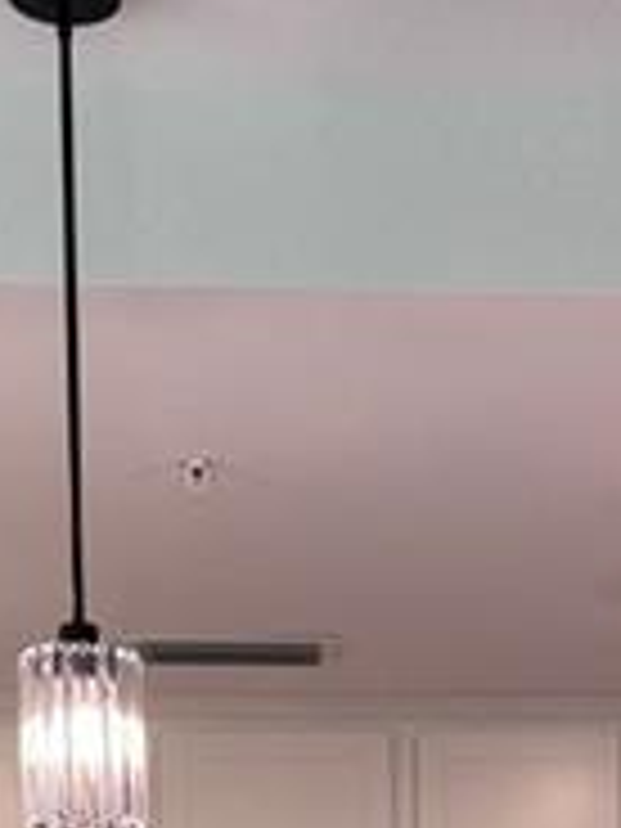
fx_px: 2392
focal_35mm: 100
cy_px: 1350
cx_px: 450
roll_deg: +0.4
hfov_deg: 14.7
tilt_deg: -3.4
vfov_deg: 17.1
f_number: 1.78
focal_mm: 6.76
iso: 125
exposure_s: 1/120
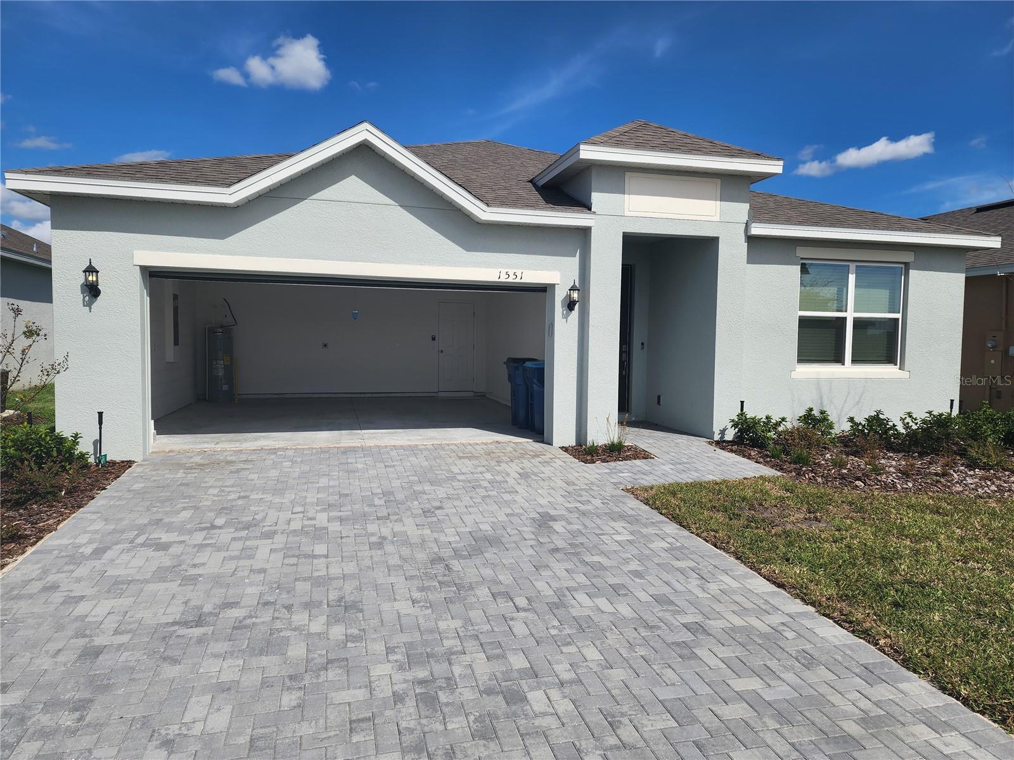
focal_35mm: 23
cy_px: 380
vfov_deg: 58.9
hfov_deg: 73.9
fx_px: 674
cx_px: 507
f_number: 1.8
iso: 12
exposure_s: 1/1884
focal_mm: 6.4
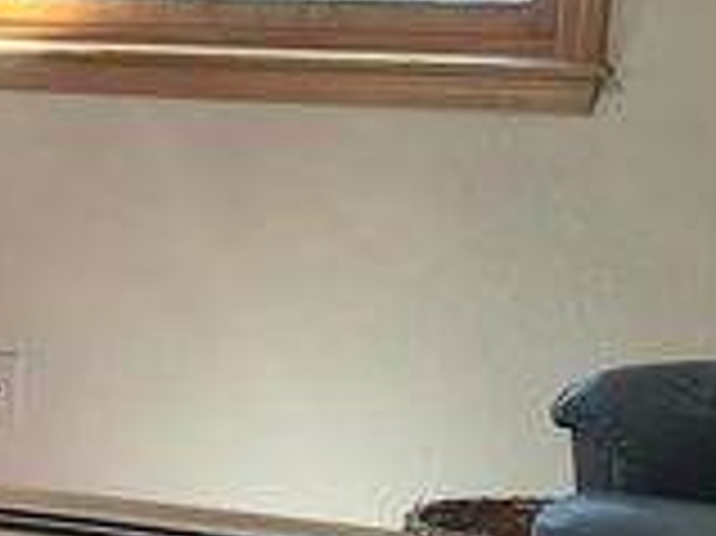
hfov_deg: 11.4
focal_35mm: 155
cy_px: 518
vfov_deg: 9.5
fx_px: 3204
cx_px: -743
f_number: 1.8
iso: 556
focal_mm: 5.56
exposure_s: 1/60
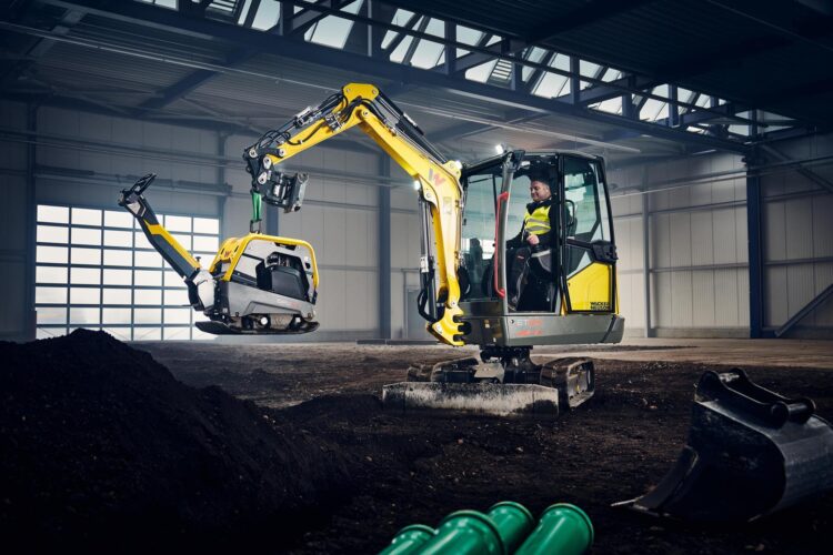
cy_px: 278
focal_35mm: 35
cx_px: 416
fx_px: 810
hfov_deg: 54.4
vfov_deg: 37.9
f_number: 2.8
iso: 640
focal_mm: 35
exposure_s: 1/125
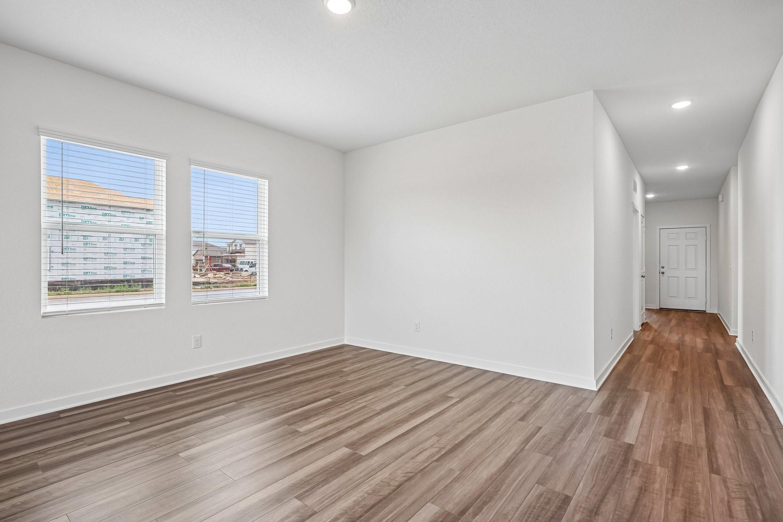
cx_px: 392
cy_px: 261
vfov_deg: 68.9
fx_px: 381
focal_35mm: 18
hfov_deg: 91.6
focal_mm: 17.5
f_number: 8
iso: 200
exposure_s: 1/30
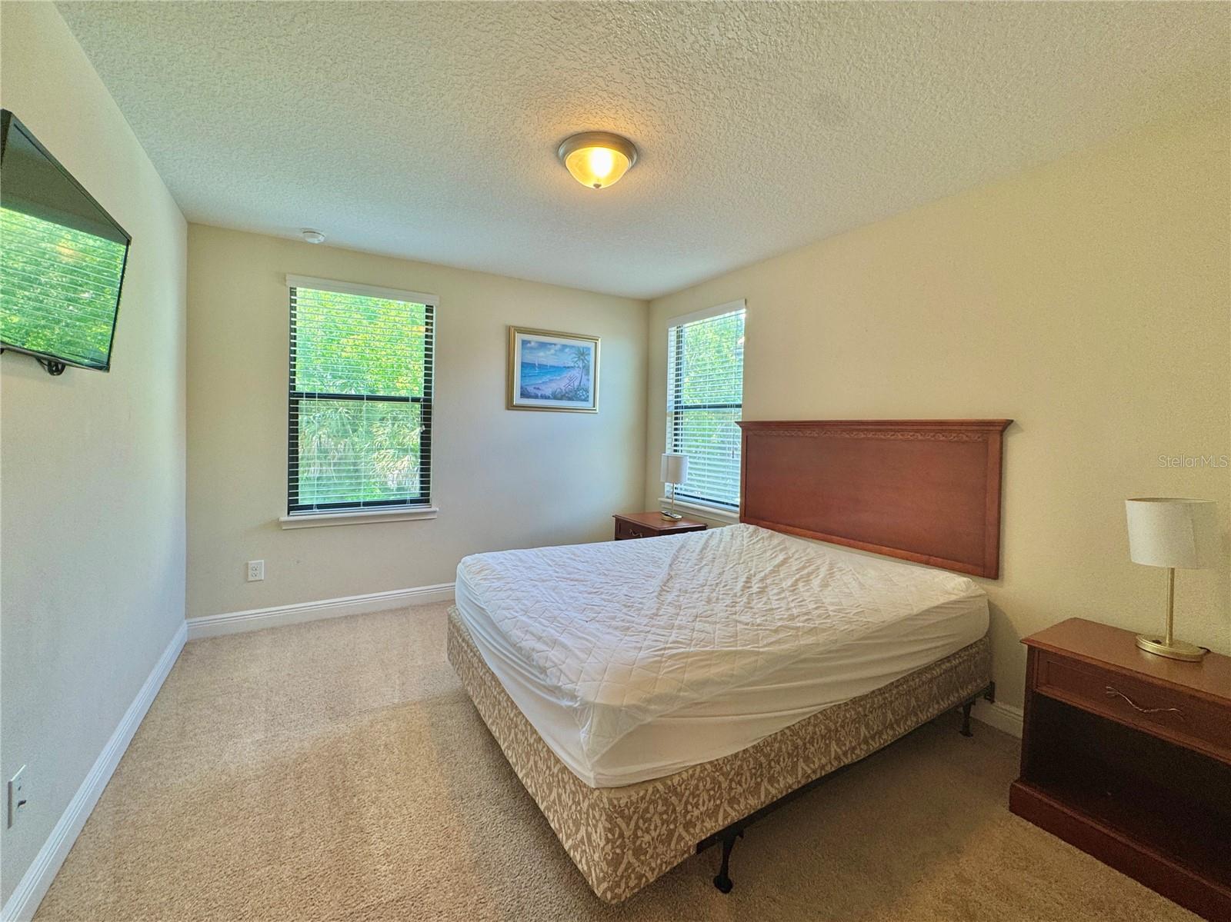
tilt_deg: -3.7
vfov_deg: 85.6
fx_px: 498
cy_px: 461
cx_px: 616
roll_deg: -1.5
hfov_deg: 102.1
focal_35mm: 14
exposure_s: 1/120
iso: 100
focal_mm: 2.22
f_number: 2.2
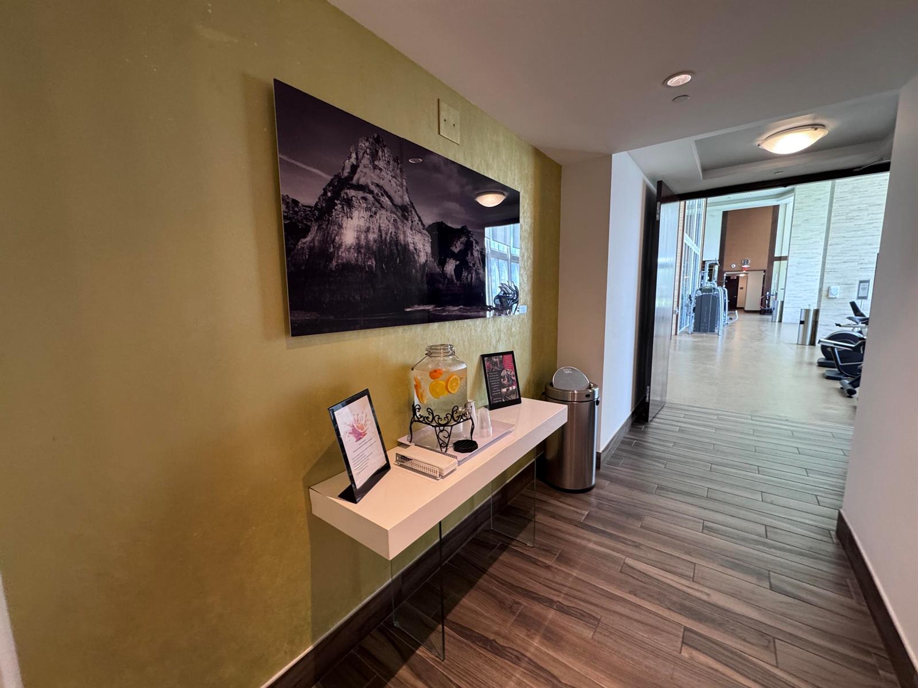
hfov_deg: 102.1
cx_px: 459
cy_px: 344
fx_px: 371
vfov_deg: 85.7
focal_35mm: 14
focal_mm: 2.22
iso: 250
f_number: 2.2
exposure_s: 1/60
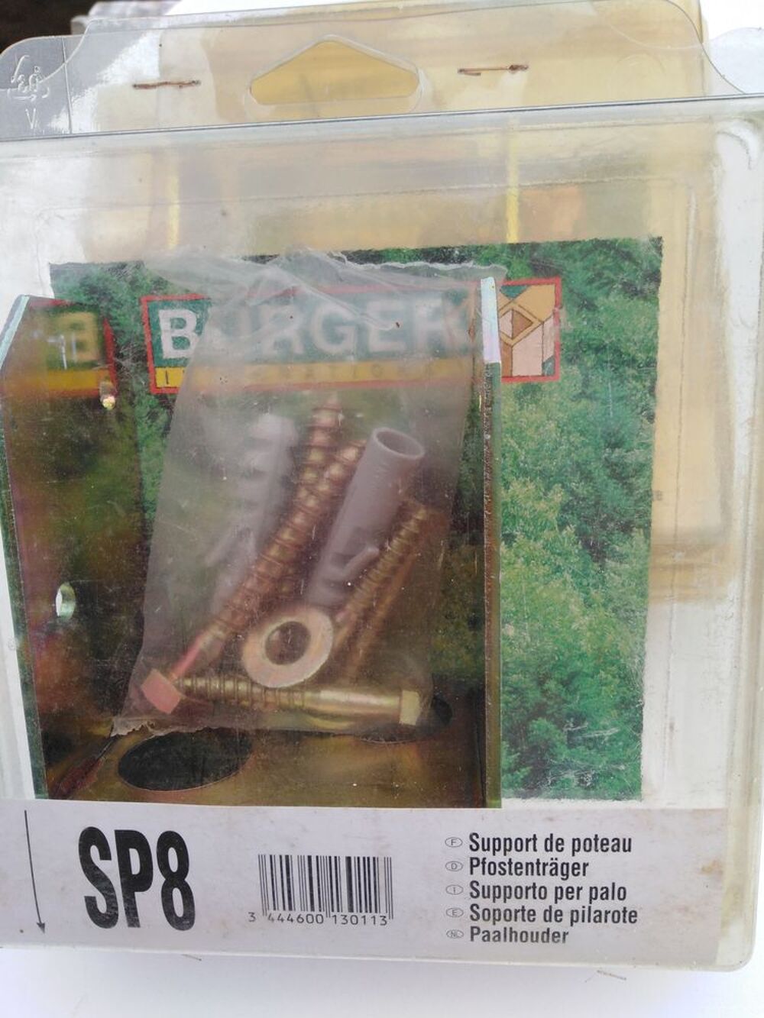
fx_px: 765
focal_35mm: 26
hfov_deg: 53.1
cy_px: 509
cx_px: 382
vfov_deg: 67.3
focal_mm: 3.46
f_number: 2.2
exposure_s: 1/139
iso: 100
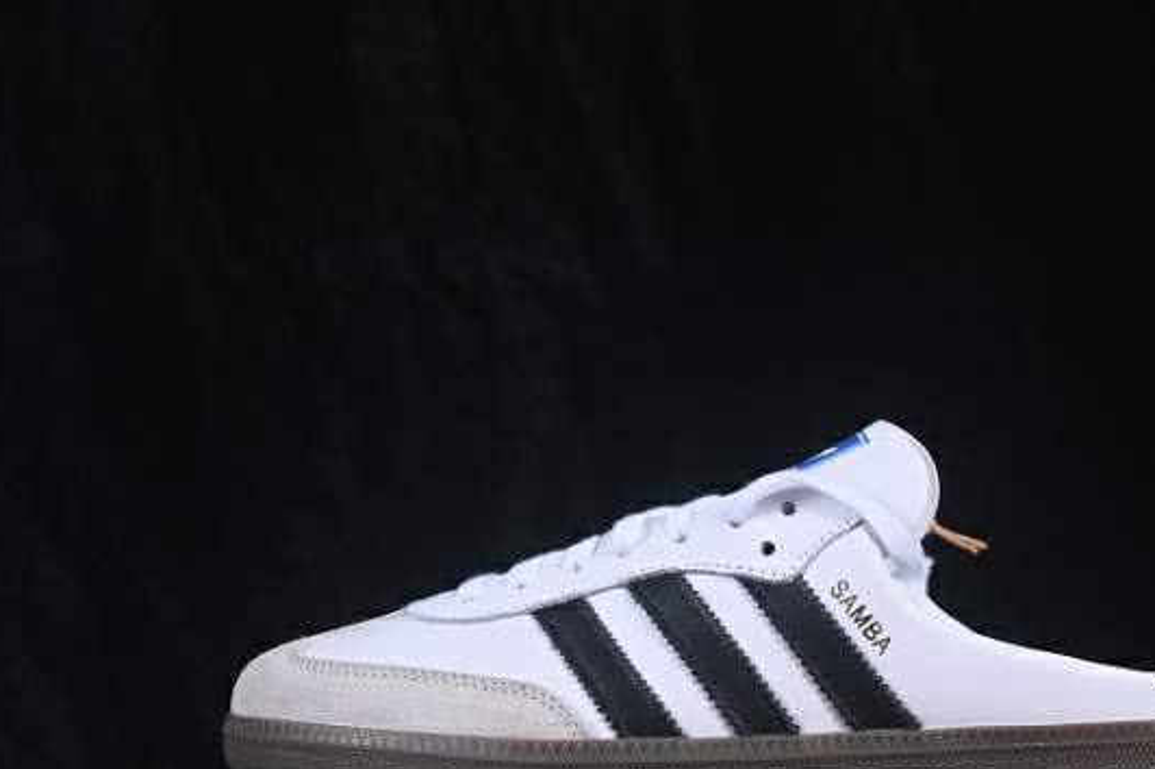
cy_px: 489
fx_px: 3302
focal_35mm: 103
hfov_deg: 19.8
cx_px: 779
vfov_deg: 13.3
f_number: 8
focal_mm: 50
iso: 160
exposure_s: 1/80
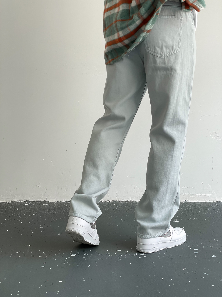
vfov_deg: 36.8
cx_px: 111
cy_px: 148
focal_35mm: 52
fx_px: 445
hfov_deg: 28.0
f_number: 2
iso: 50
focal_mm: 6
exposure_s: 1/120
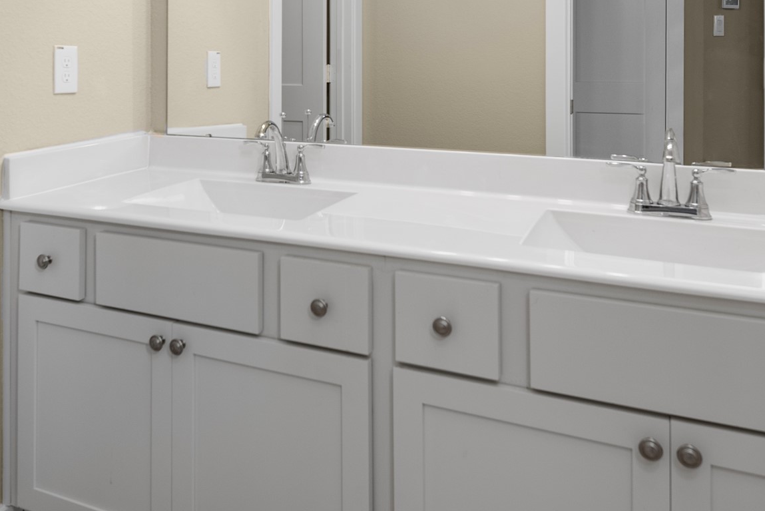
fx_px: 723
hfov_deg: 55.4
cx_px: 306
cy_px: 66
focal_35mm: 34
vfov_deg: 36.8
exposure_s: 1/15
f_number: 7.1
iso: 400
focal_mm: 18
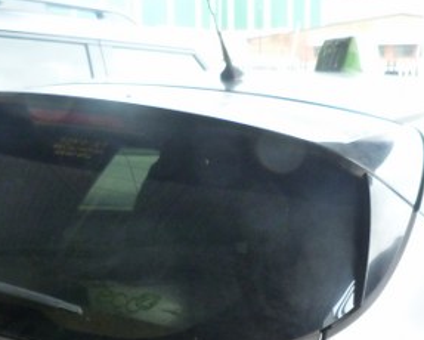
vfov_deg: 20.6
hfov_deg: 27.8
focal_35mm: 68
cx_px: 266
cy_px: 435
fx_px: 854
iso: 250
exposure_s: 1/60
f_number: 2.8
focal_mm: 4.5
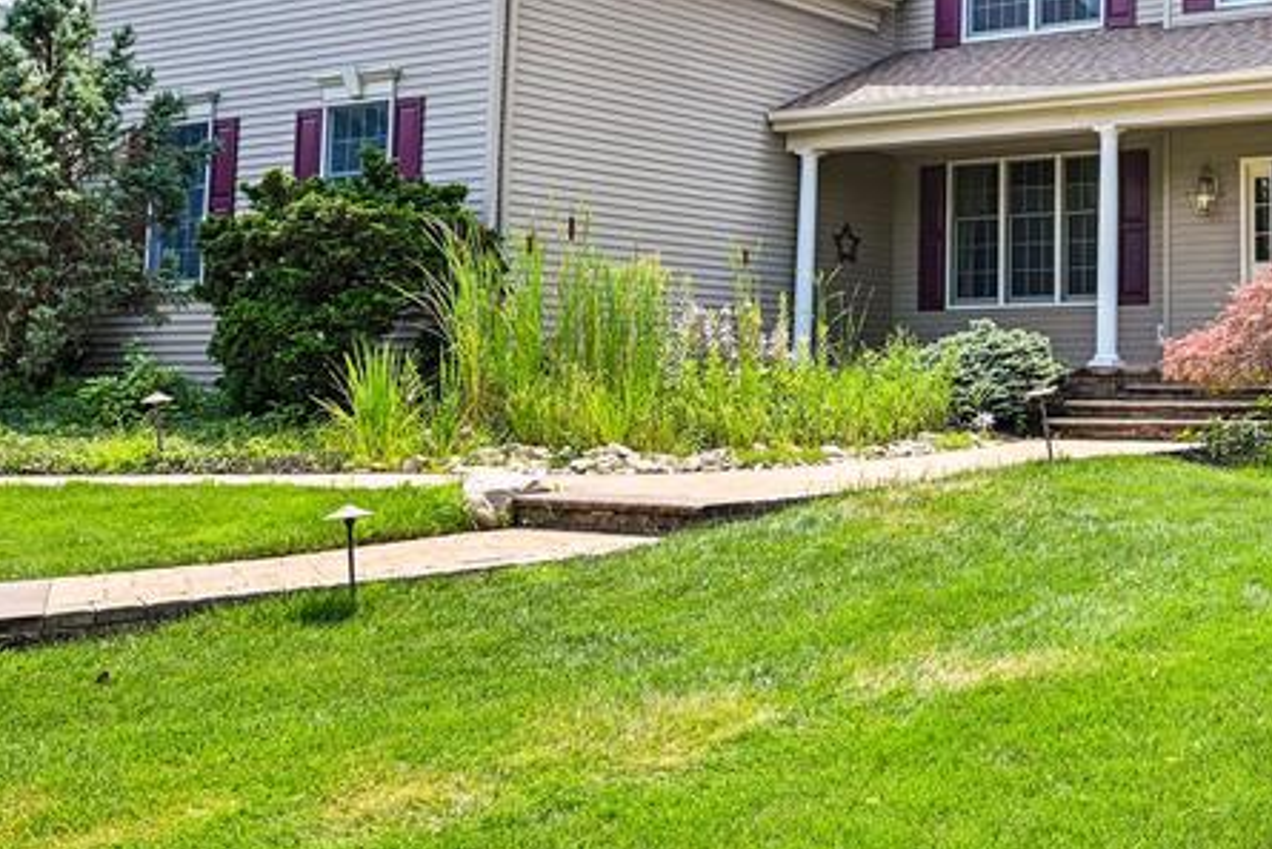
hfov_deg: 39.9
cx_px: 1118
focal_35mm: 46
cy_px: -36
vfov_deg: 27.3
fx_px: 1626
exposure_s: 1/640
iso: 800
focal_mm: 20
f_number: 8
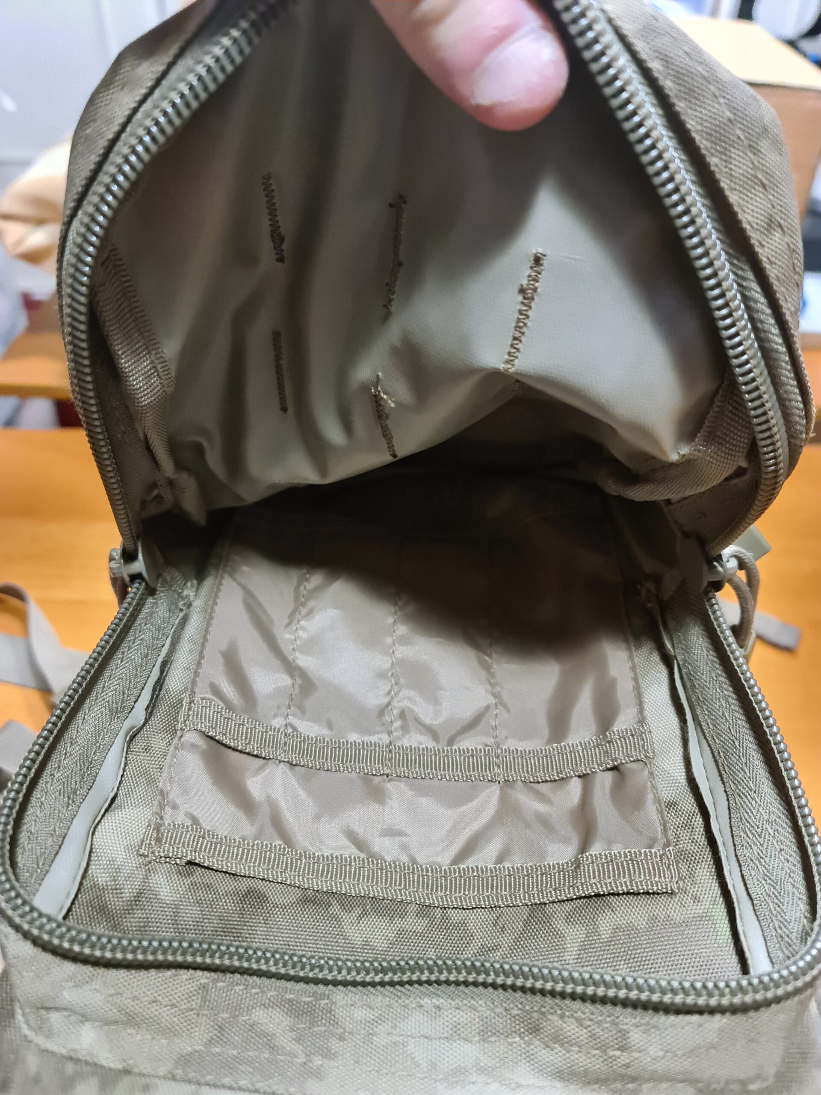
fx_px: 791
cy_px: 548
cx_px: 410
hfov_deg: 54.9
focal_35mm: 25
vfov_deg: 69.4
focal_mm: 7
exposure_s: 1/100
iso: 1250
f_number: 1.8
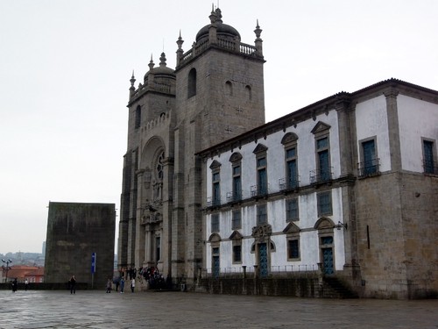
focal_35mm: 41
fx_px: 519
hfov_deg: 45.8
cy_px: 164
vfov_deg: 35.1
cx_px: 219
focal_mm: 7.2
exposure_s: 1/200
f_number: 3.6
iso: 100
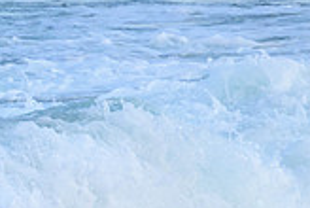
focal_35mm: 2827
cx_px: -134
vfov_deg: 0.5
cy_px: 220
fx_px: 24387
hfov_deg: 0.7
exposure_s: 1/2000
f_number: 11
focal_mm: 800
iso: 2200
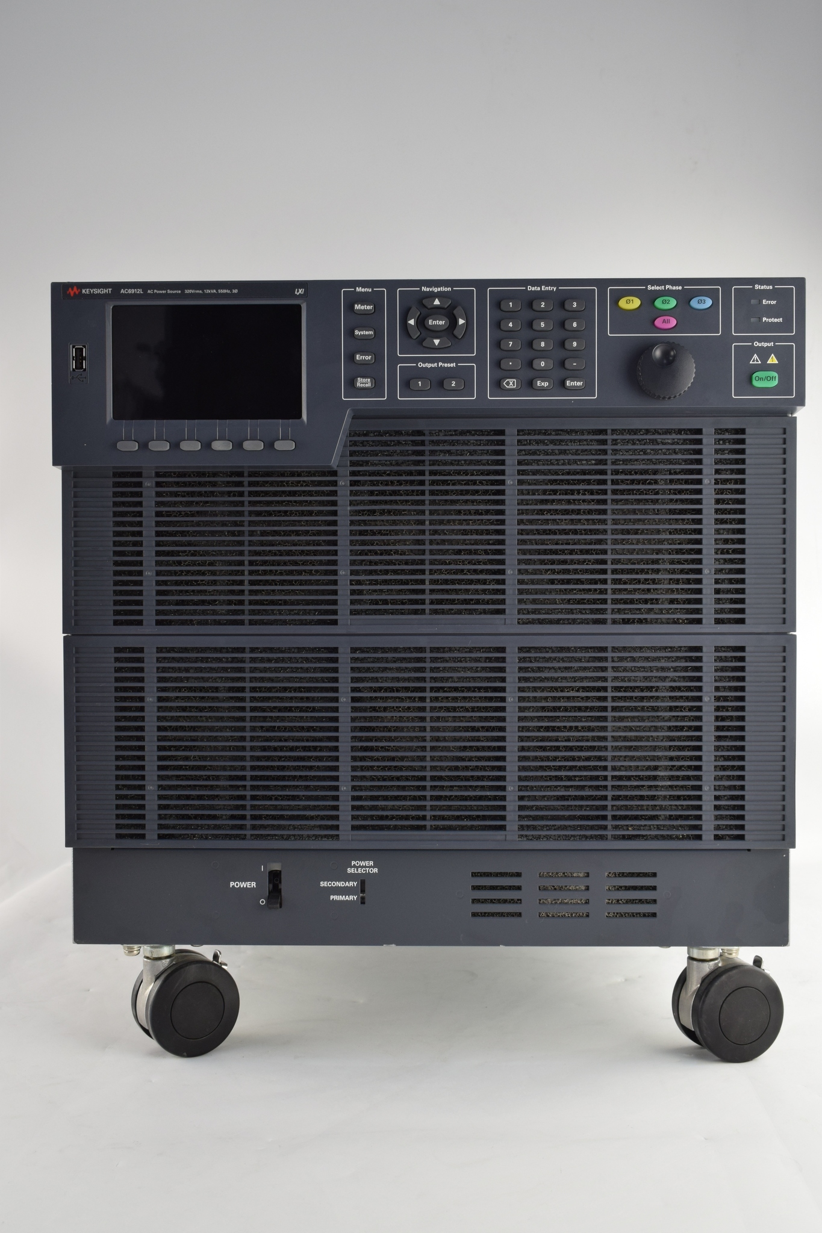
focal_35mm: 38
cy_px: 616
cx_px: 411
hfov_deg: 35.5
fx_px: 1284
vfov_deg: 51.3
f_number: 10
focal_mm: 25
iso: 400
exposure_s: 1/30
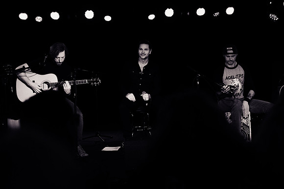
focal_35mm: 48
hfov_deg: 40.9
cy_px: 86
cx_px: 132
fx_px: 381
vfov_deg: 27.9
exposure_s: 1/320
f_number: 3.5
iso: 1600
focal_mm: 42.1
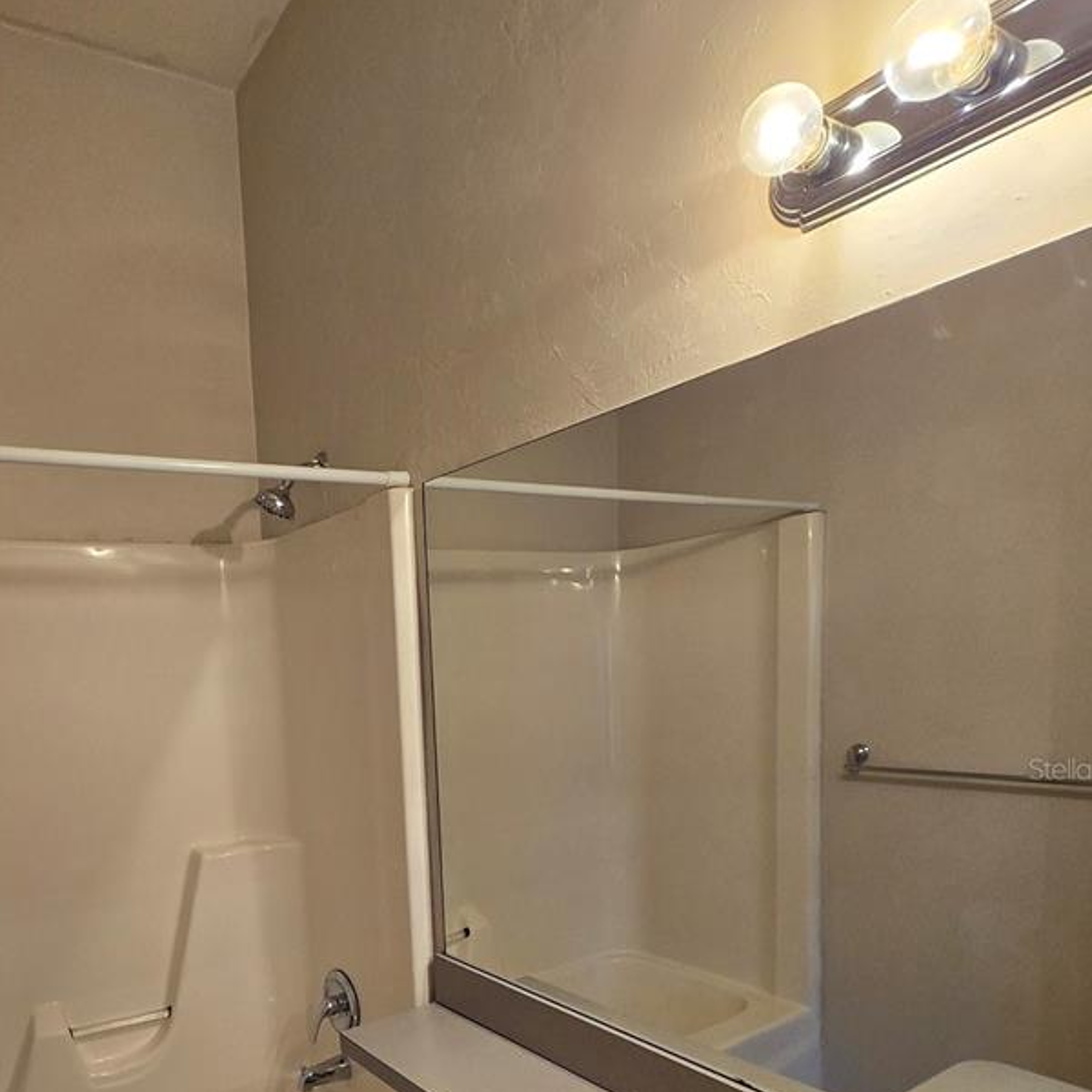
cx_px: 339
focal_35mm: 23
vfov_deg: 64.6
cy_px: 768
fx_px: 821
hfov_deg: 65.0
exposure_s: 1/60
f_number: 2.2
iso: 125
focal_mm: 1.7
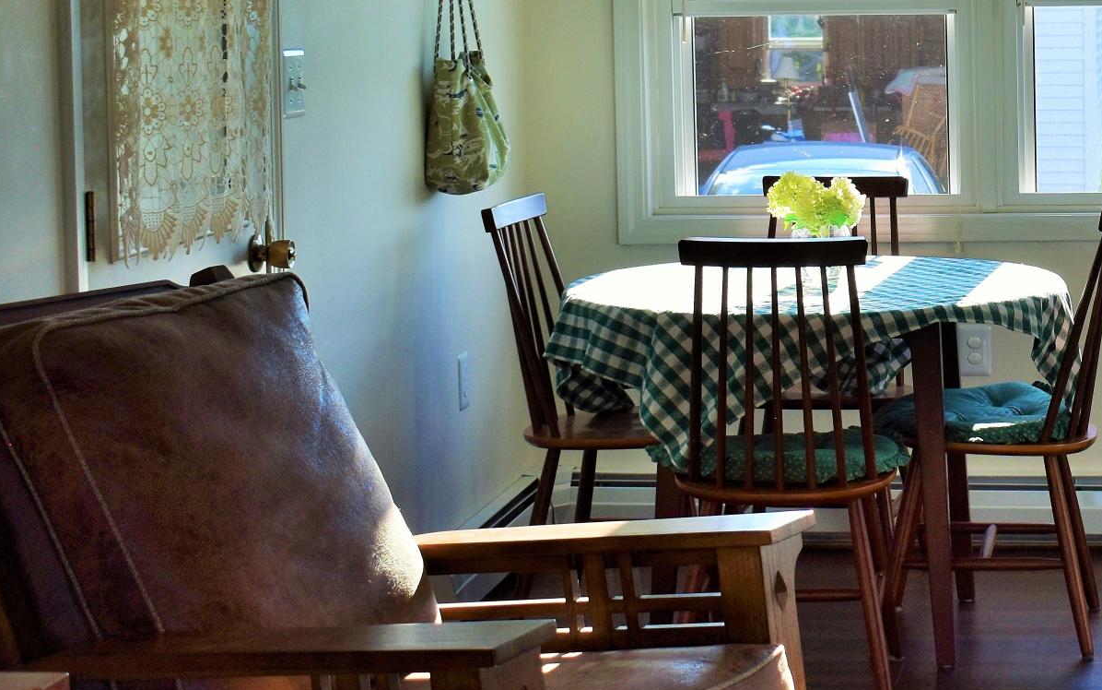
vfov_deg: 14.2
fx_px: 2764
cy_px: 177
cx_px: 1083
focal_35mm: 92
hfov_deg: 21.8
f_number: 3.8
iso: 200
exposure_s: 1/400
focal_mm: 24
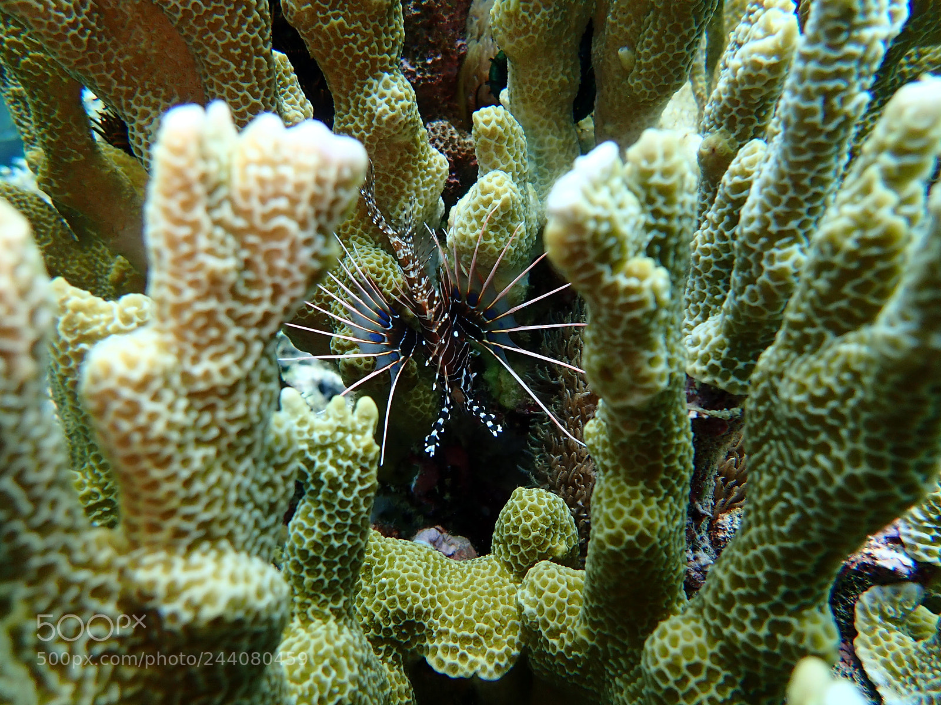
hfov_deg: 69.4
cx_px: 470
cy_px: 352
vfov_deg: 54.9
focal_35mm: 25
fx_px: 680
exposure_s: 1/125
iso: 100
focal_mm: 4.5
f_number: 2.8
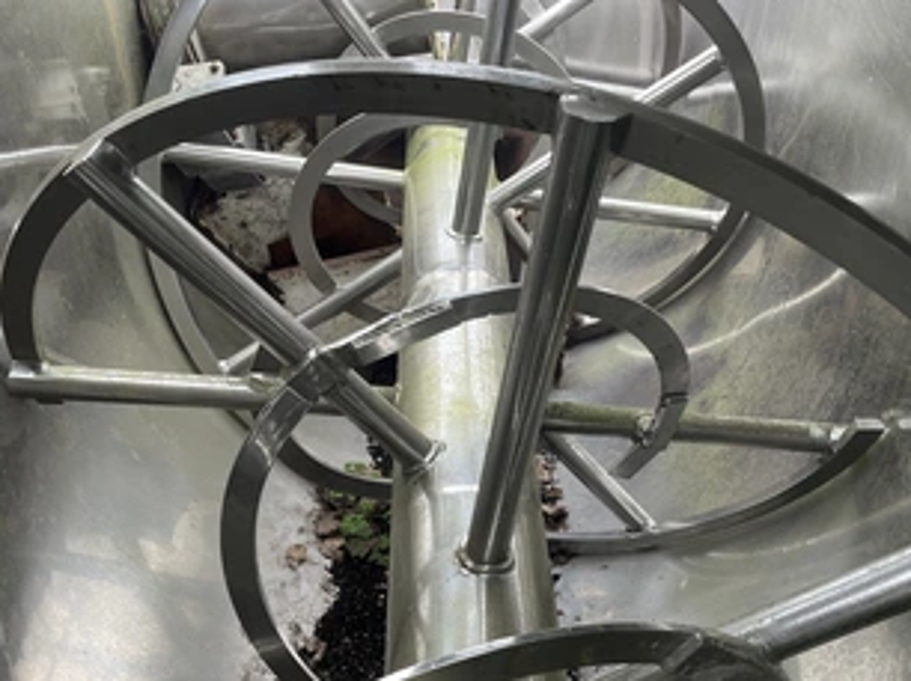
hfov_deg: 54.0
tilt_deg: -35.1
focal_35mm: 34
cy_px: 348
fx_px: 894
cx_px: 485
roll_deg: -1.4
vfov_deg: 41.7
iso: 64
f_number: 1.6
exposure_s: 1/164
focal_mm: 5.1
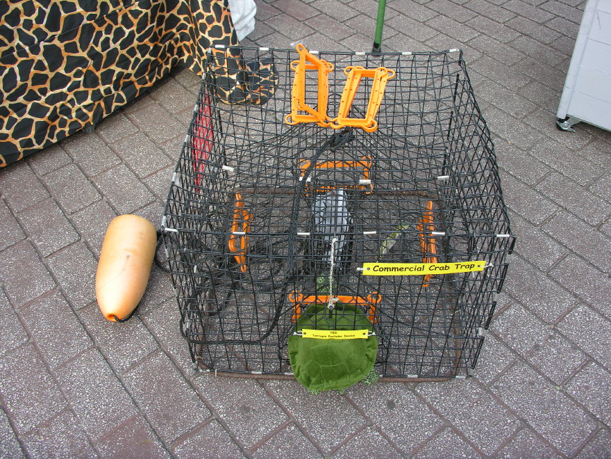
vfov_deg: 40.7
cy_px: 230
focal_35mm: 35
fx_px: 618
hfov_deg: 52.6
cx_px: 306
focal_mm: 8.9
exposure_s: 1/61.7
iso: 50
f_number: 4
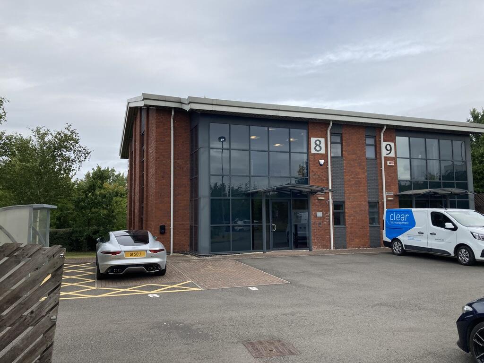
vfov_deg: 49.7
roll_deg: -0.2
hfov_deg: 63.4
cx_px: 242
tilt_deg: +4.3
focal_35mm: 28
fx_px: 391
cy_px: 182
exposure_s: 1/1946
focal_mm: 3.99
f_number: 1.8
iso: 20
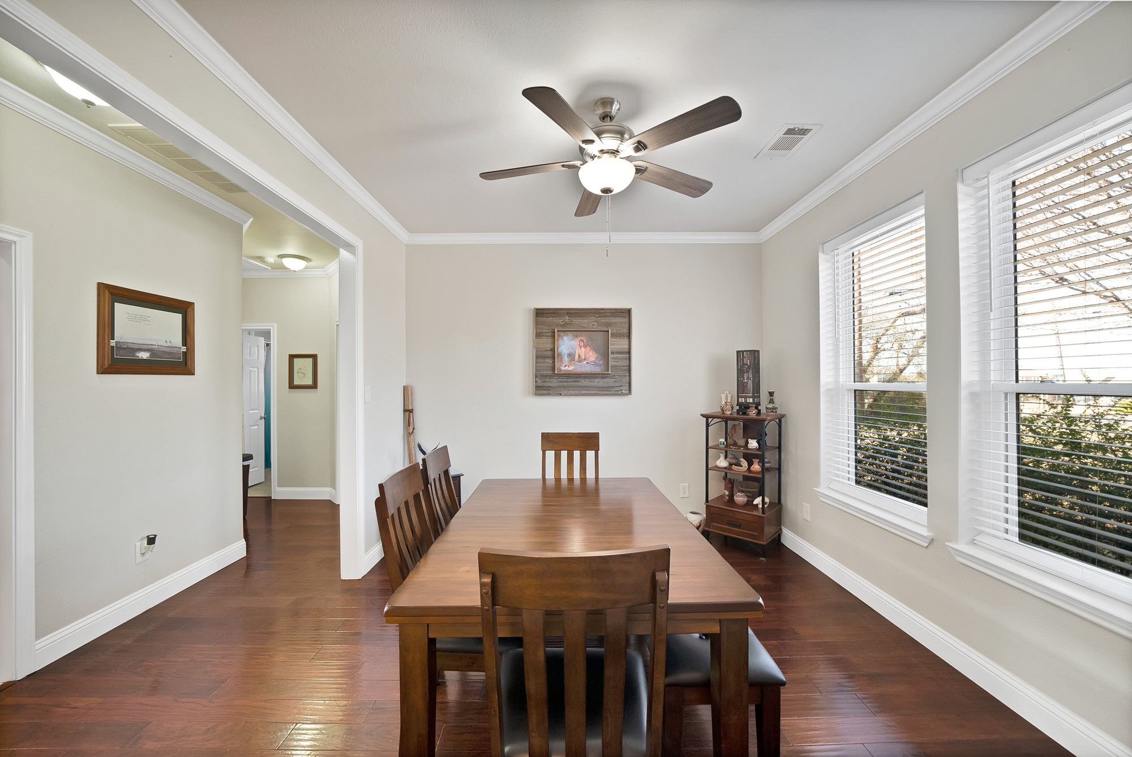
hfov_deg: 112.6
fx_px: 378
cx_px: 566
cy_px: 378
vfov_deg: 90.1
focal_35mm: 12
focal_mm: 12
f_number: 9
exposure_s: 1/4
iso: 640
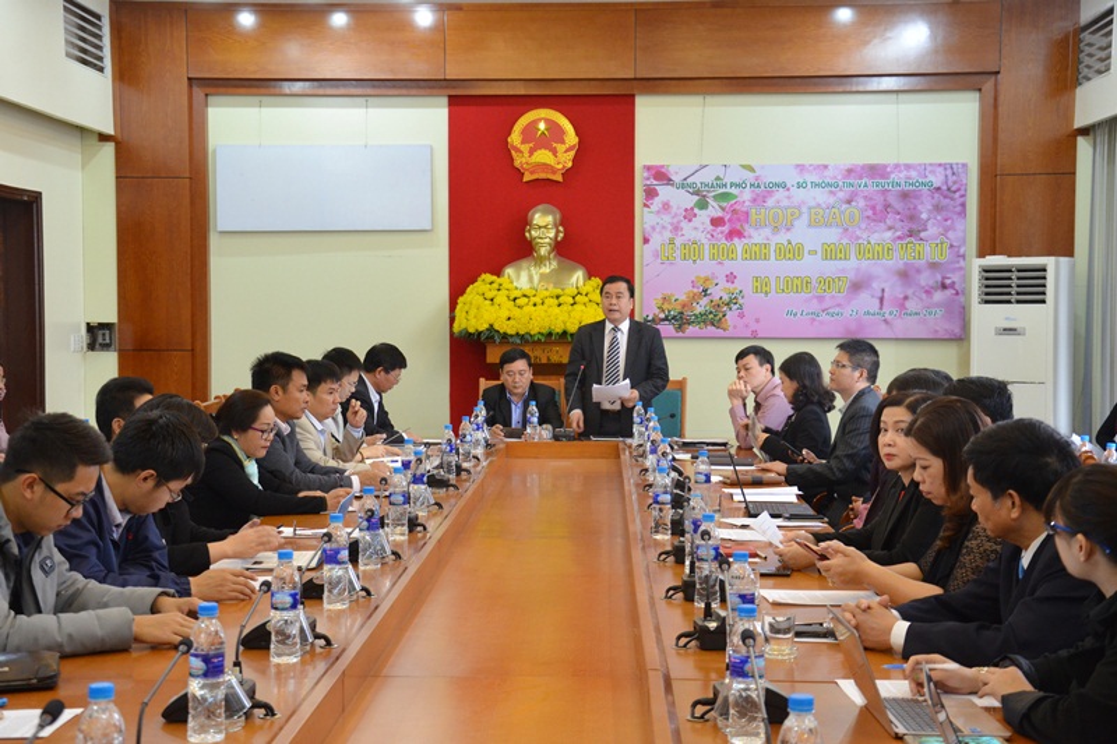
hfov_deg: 35.1
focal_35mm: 57
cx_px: 558
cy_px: 372
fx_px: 1768
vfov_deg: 23.8
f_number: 5.6
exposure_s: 1/30
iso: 1600
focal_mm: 38
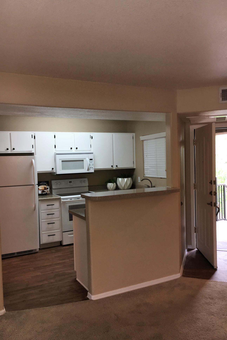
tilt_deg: -2.7
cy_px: 174
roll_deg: +1.3
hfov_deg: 42.3
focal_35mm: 31
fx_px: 293
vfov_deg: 60.3
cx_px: 115
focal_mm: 4.15
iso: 40
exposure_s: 1/30
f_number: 2.2
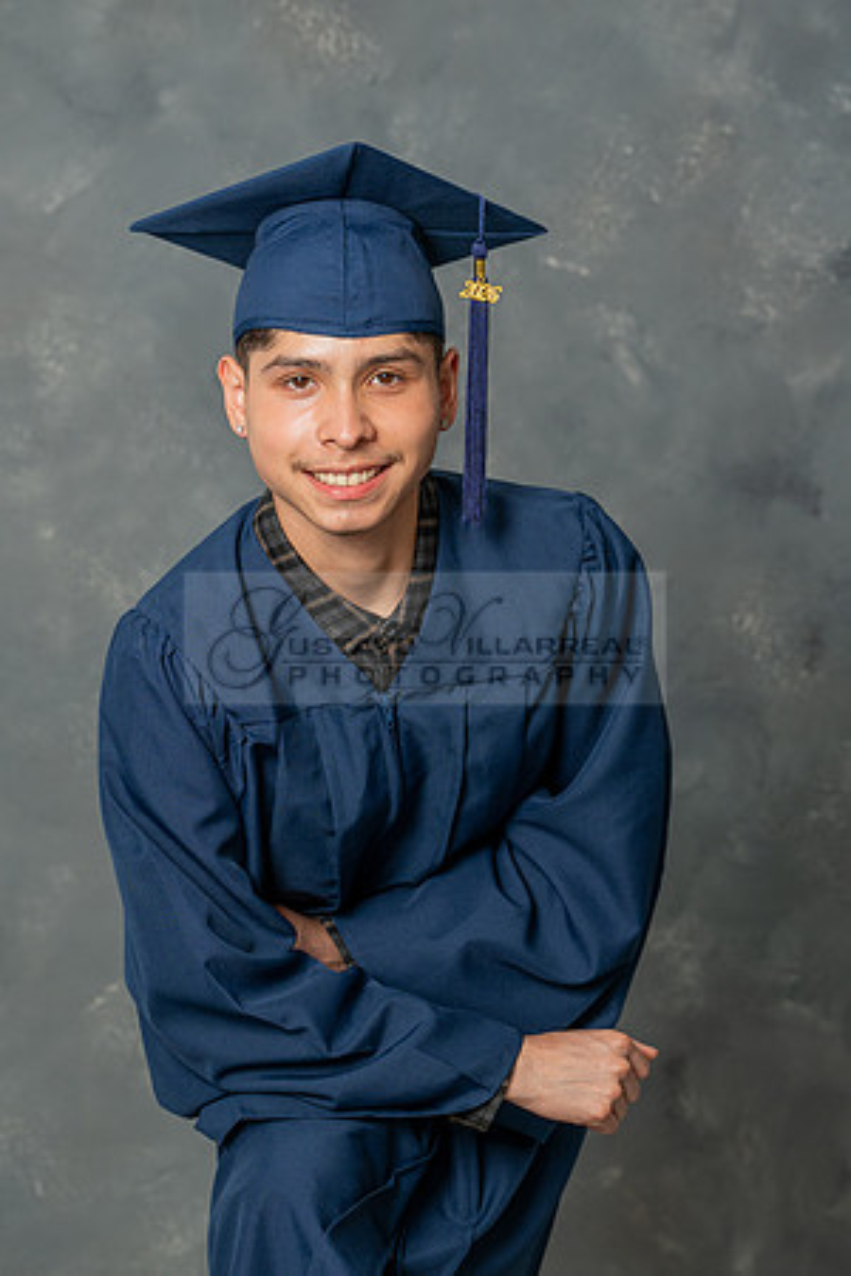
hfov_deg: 15.7
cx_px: 426
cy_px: 638
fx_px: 3085
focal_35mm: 87
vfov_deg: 23.4
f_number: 4
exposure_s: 1/200
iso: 200
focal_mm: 58
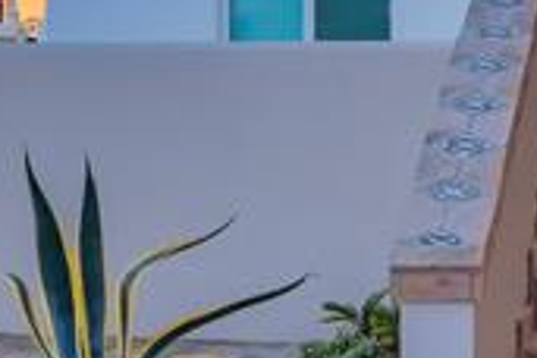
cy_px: 214
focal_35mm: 120
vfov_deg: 11.4
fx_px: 1790
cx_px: 204
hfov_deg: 17.0
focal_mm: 20
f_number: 4.5
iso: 80
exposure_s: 1/350
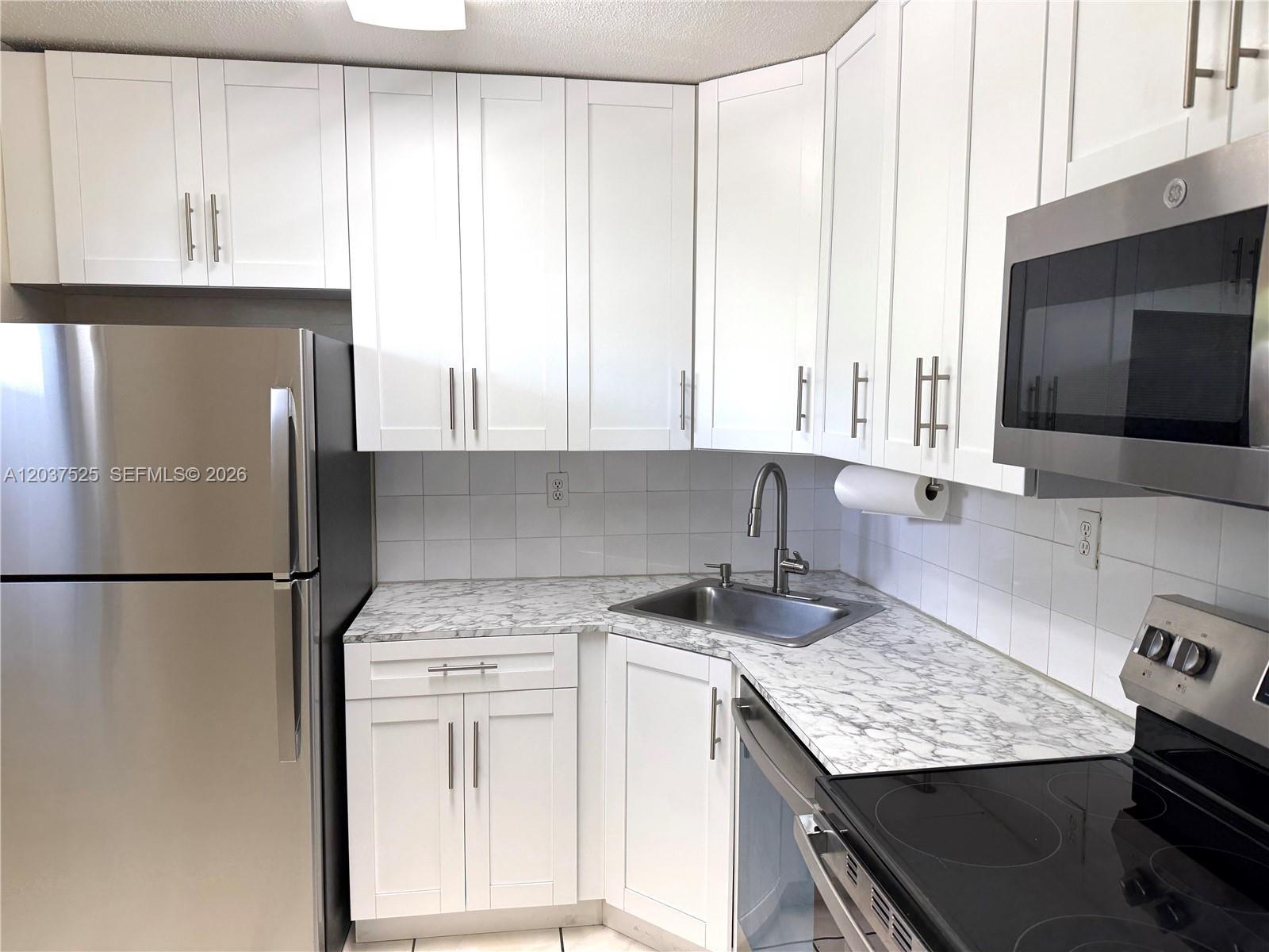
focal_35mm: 24
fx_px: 880
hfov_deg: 71.6
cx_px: 634
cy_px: 476
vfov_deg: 56.8
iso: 64
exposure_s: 1/120
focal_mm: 6.76
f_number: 1.78
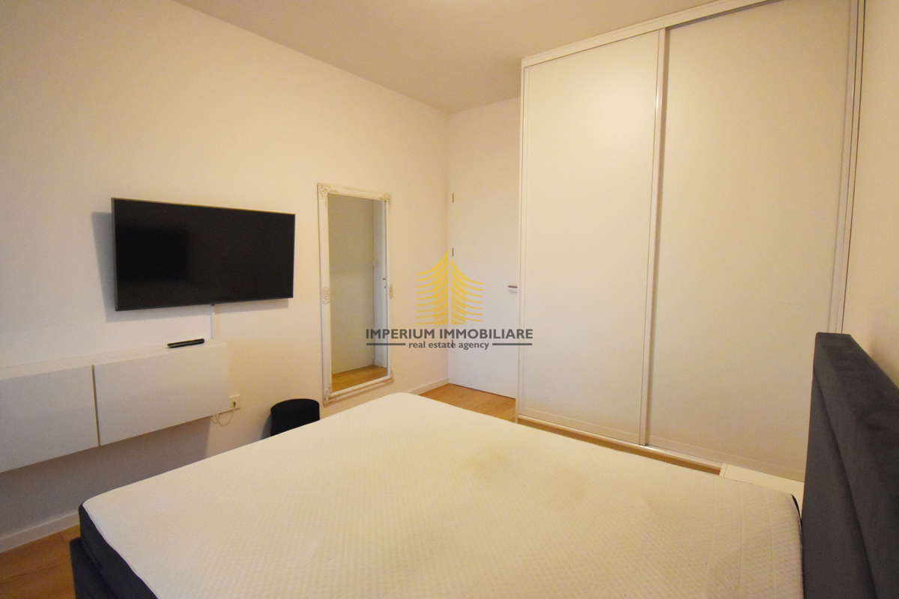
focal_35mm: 15
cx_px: 450
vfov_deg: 77.3
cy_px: 300
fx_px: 375
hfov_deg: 100.4
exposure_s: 1/125
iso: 2000
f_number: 4.5
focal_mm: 10
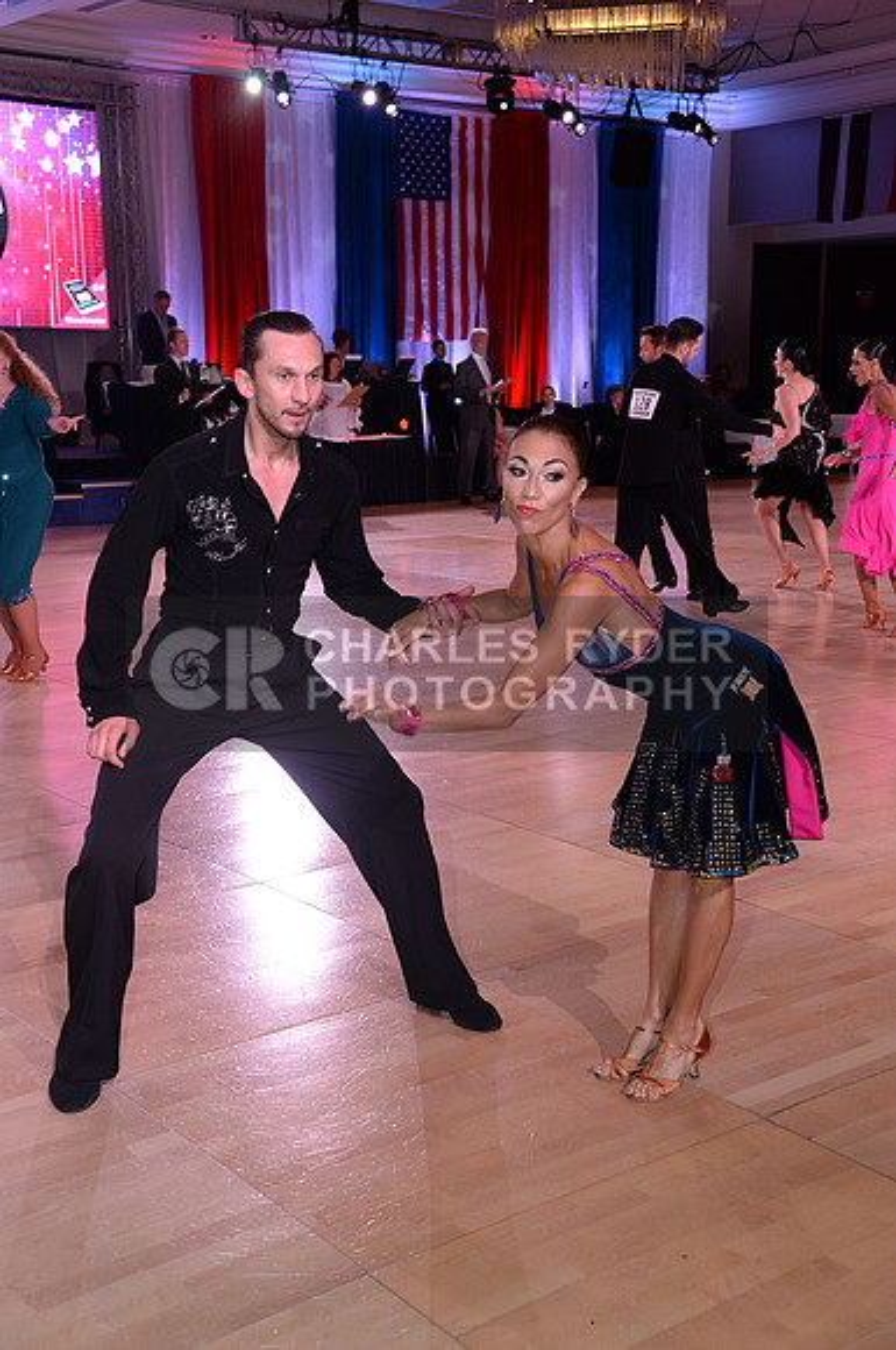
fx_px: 1797
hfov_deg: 28.0
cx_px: 448
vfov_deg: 41.2
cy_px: 675
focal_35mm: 48
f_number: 5.6
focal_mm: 48
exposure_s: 1/250
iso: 2000
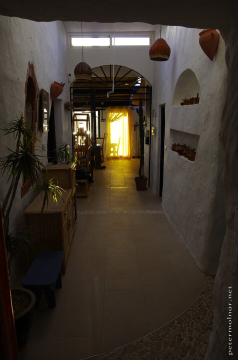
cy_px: 180
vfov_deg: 67.5
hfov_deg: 47.7
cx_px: 119
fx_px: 269
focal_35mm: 27
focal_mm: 18
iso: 100
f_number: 5.6
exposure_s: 1/25
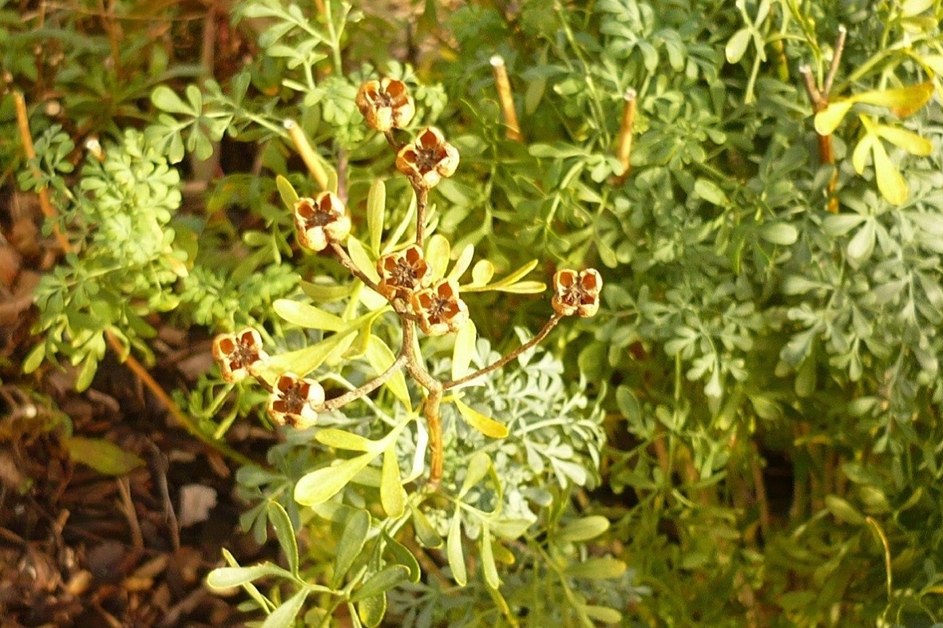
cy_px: 322
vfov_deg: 35.9
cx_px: 466
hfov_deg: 51.9
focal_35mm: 37
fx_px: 969
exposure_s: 1/250
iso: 100
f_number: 2.8
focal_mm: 5.8
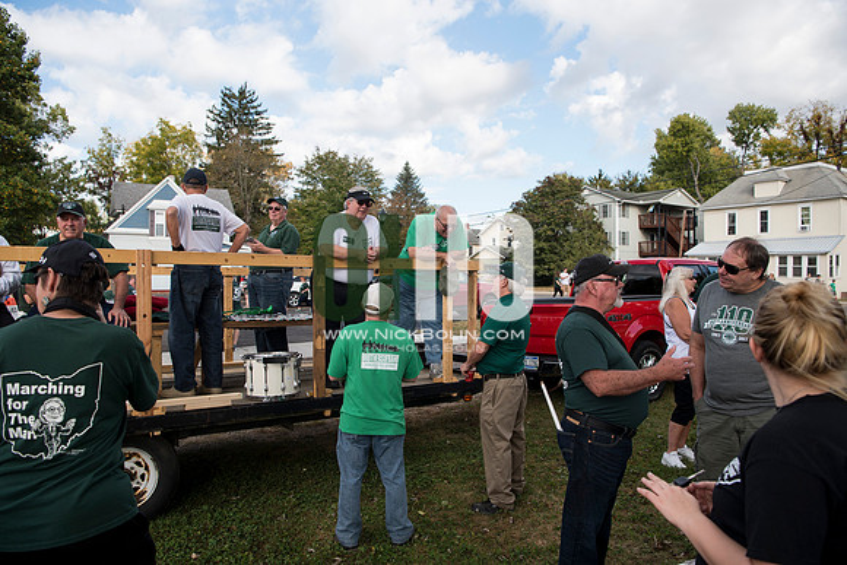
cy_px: 282
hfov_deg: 73.7
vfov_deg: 53.2
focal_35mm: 24
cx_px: 424
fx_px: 565
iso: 250
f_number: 4.5
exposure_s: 1/800
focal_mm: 24
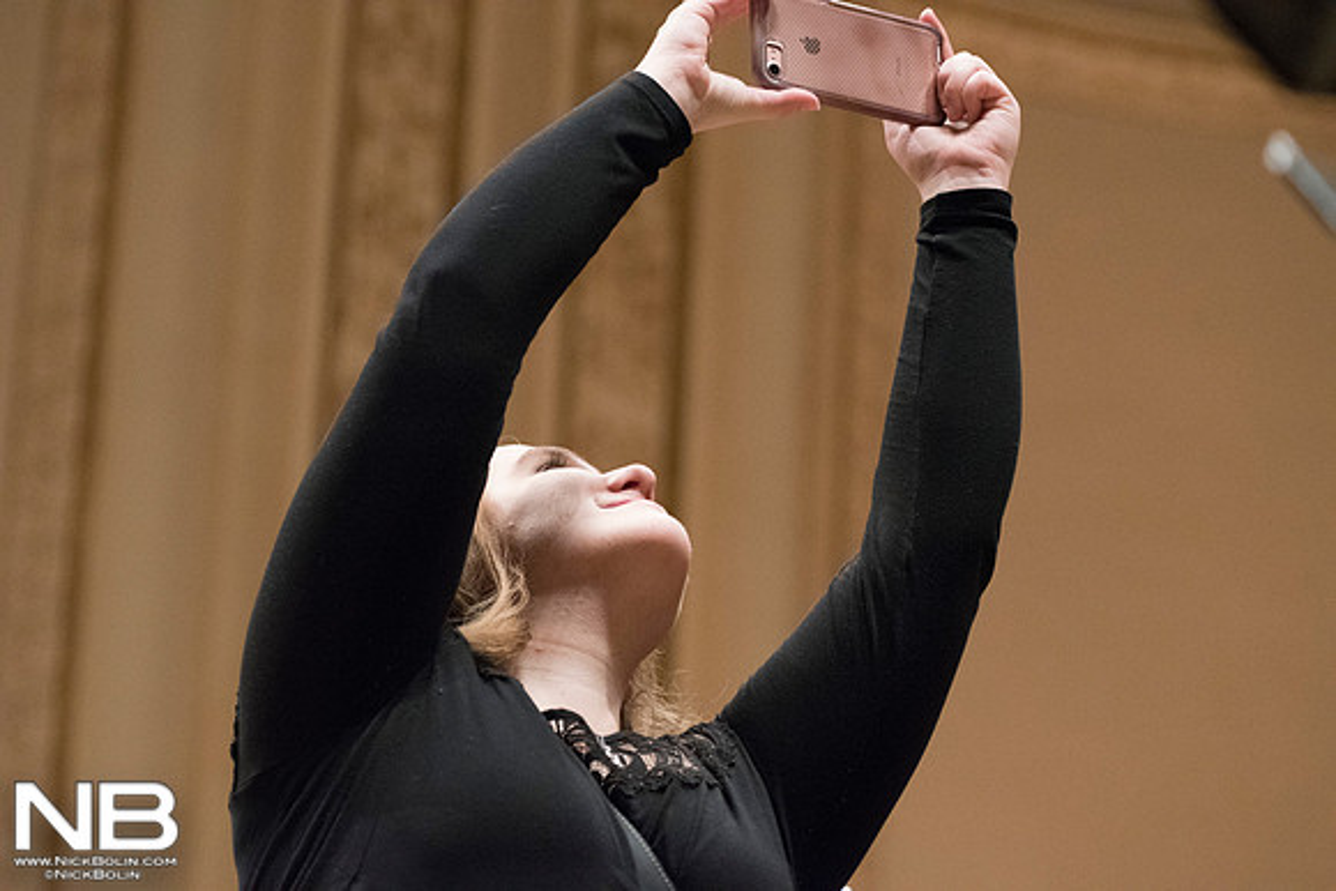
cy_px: 446
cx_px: 668
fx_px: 5197
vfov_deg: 9.8
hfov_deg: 14.7
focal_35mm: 140
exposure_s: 1/200
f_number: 6.3
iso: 12800
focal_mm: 140
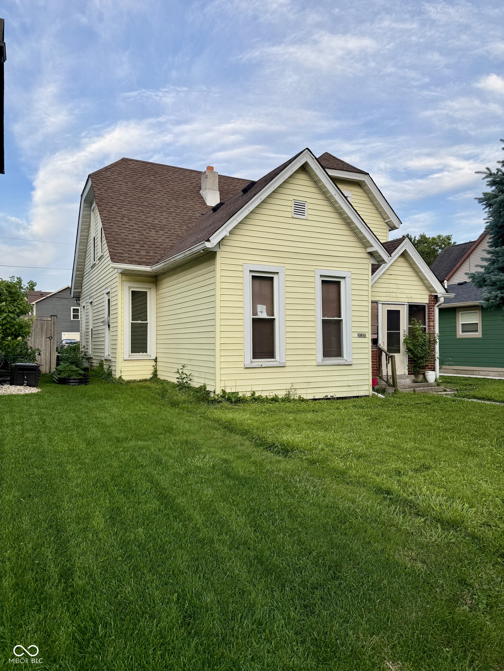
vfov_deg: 71.6
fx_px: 466
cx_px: 252
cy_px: 336
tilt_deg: +0.0
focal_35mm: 24
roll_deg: -0.3
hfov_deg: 56.8
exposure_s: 1/722
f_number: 1.78
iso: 80
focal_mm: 6.76
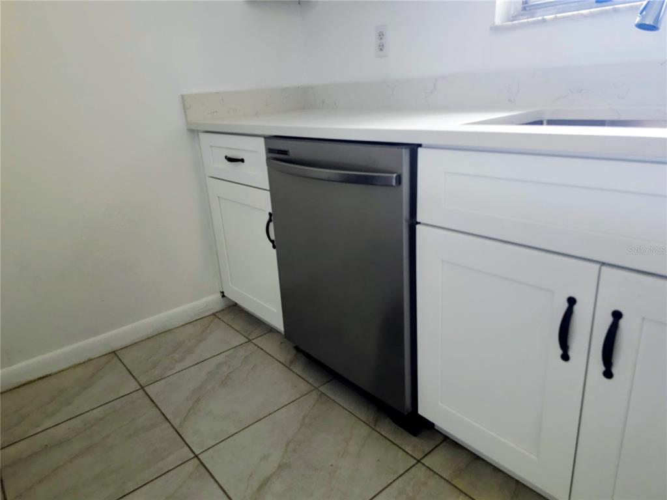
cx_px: 334
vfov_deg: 58.9
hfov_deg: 73.9
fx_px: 443
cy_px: 250
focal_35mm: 23
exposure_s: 1/60
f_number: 1.7
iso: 160
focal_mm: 6.3
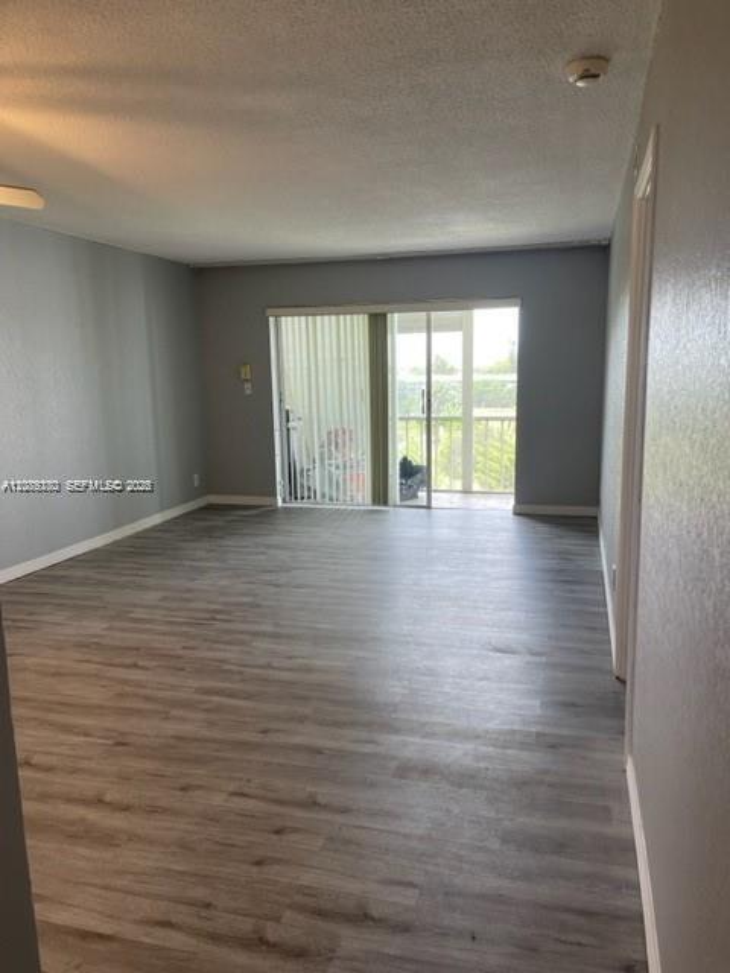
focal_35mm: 26
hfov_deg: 53.1
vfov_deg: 67.3
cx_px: 365
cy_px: 486
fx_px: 731
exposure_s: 1/120
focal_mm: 5.1
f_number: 1.6
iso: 50
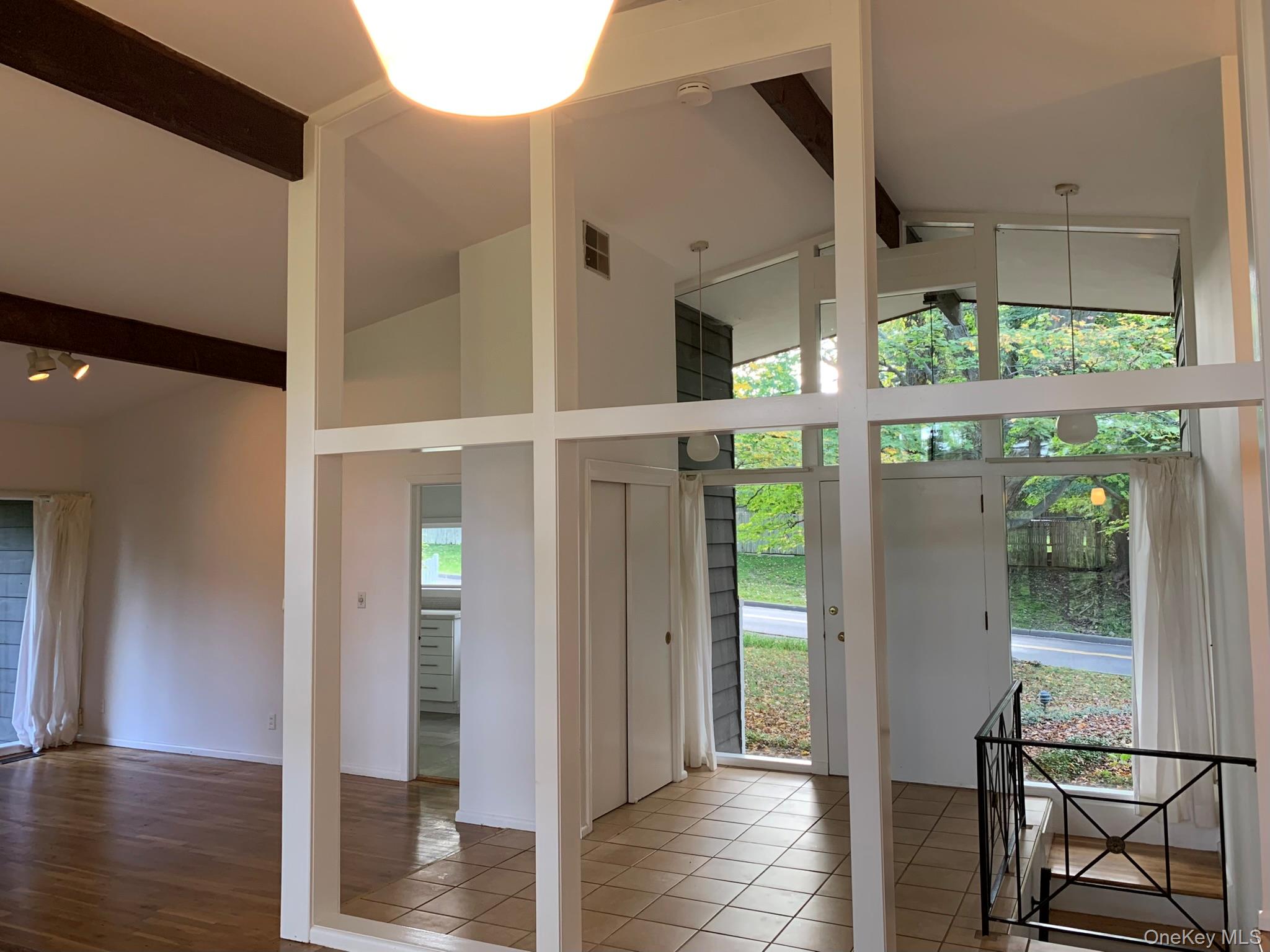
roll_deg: -1.2
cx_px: 635
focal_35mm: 26
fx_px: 954
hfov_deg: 67.3
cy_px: 476
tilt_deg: +3.8
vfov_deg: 53.1
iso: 125
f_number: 1.8
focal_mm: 4.25
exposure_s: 1/60
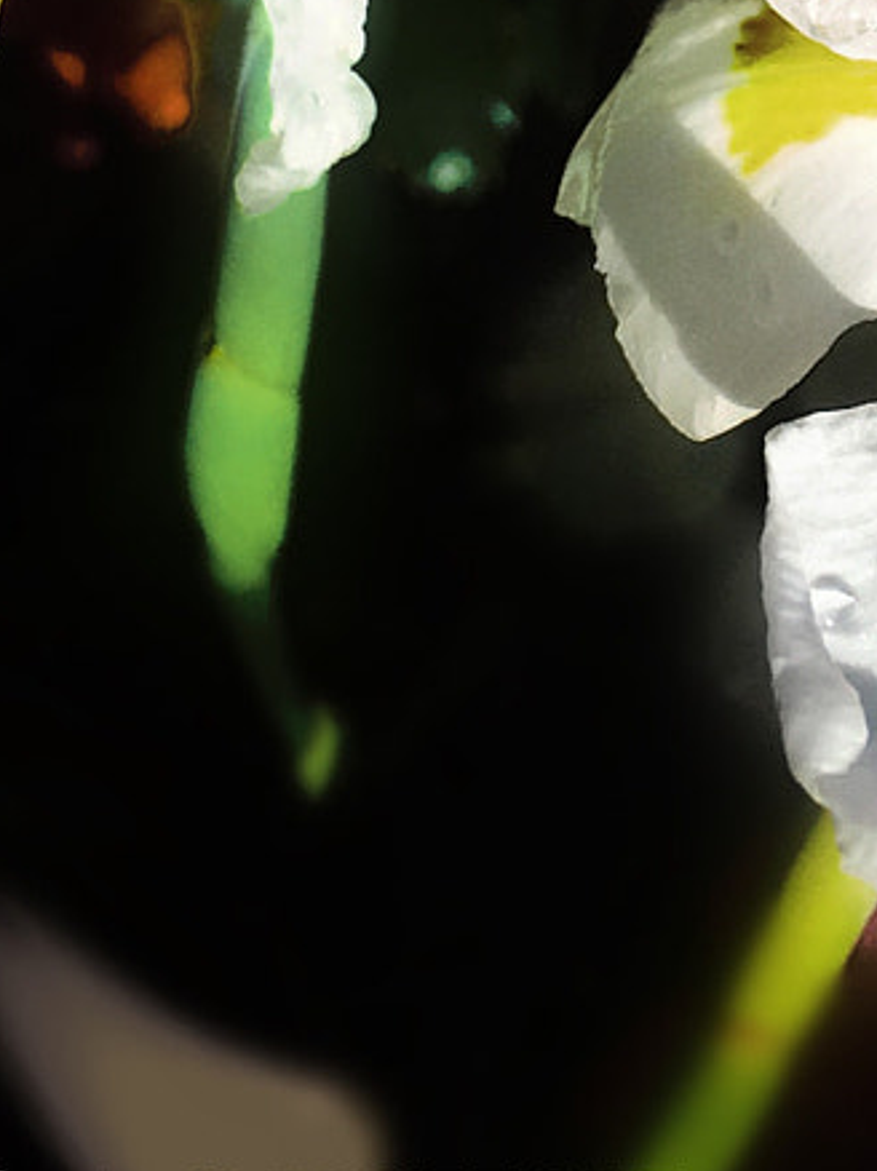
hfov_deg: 13.7
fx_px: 3584
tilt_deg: -45.1
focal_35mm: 106
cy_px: -725
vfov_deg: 16.4
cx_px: 885
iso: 25
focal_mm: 4.15
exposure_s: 1/1748
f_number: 2.2
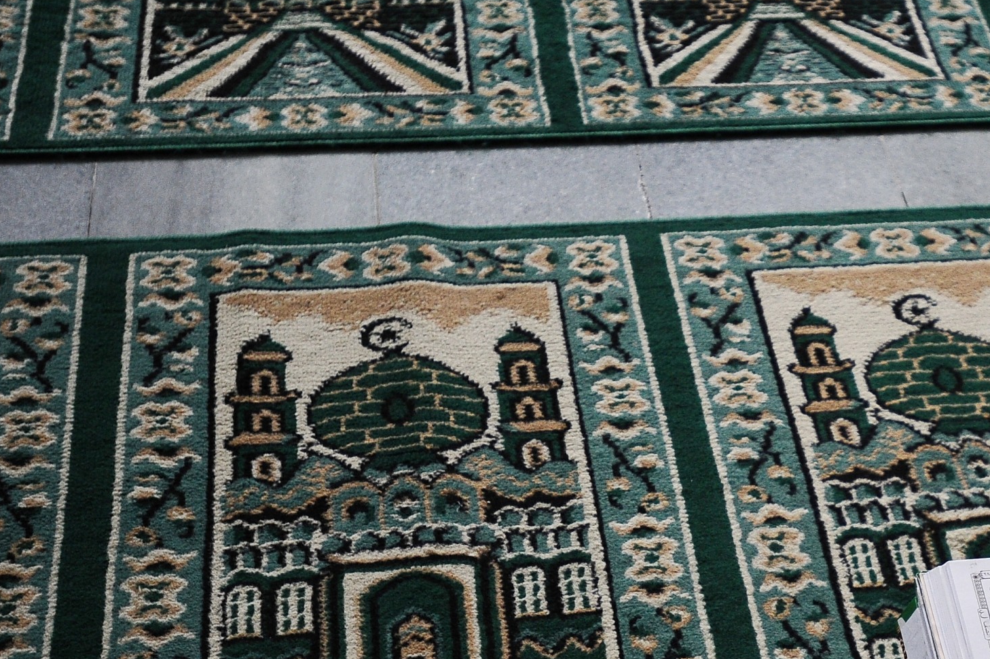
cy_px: 452
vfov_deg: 18.8
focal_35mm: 72
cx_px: 832
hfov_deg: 27.4
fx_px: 1979
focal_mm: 35
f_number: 2.8
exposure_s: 1/60
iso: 2000
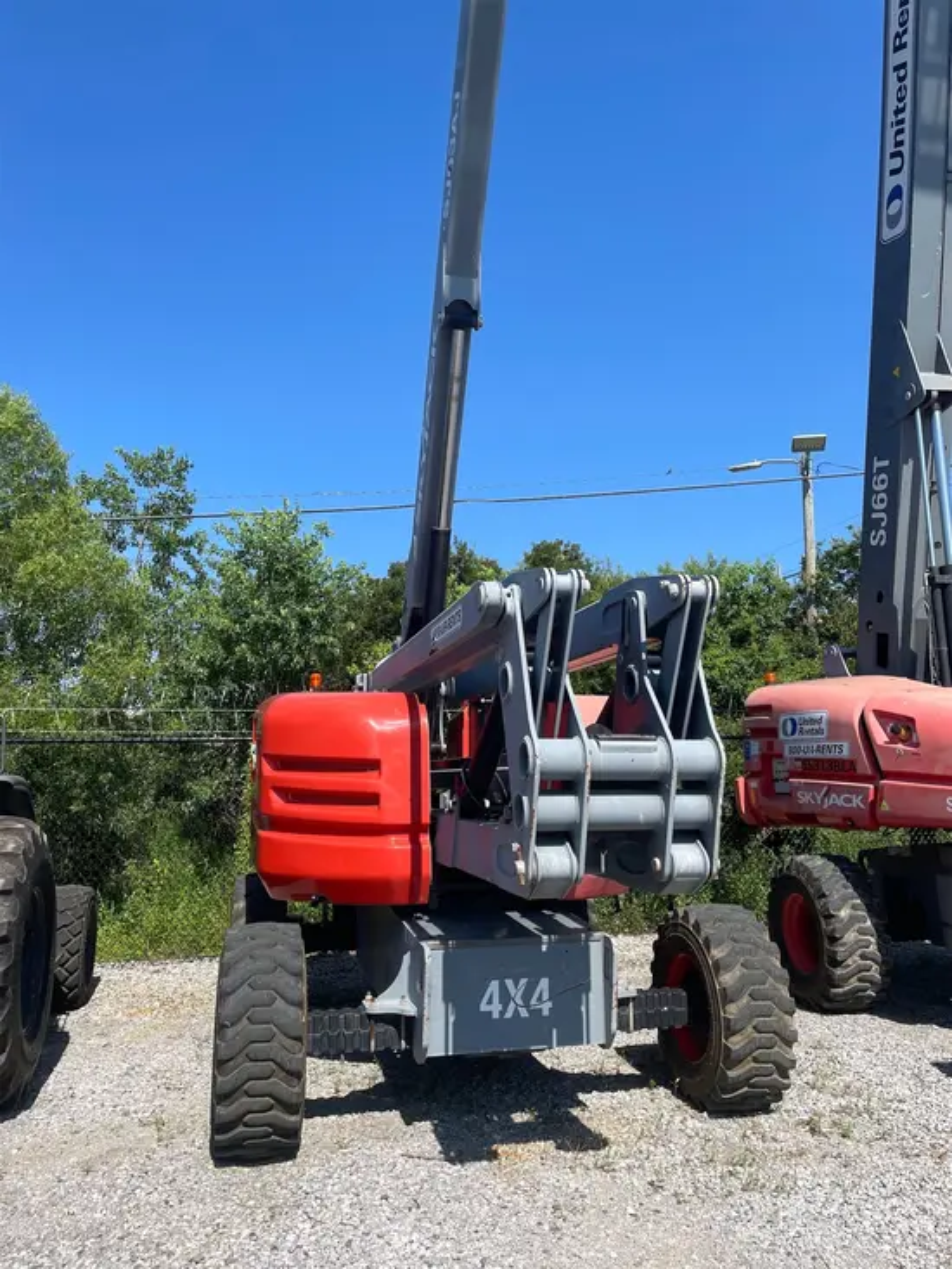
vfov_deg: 67.3
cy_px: 634
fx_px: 953
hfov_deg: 53.1
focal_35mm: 26
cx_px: 476
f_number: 1.6
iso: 32
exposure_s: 1/2959
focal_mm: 4.2
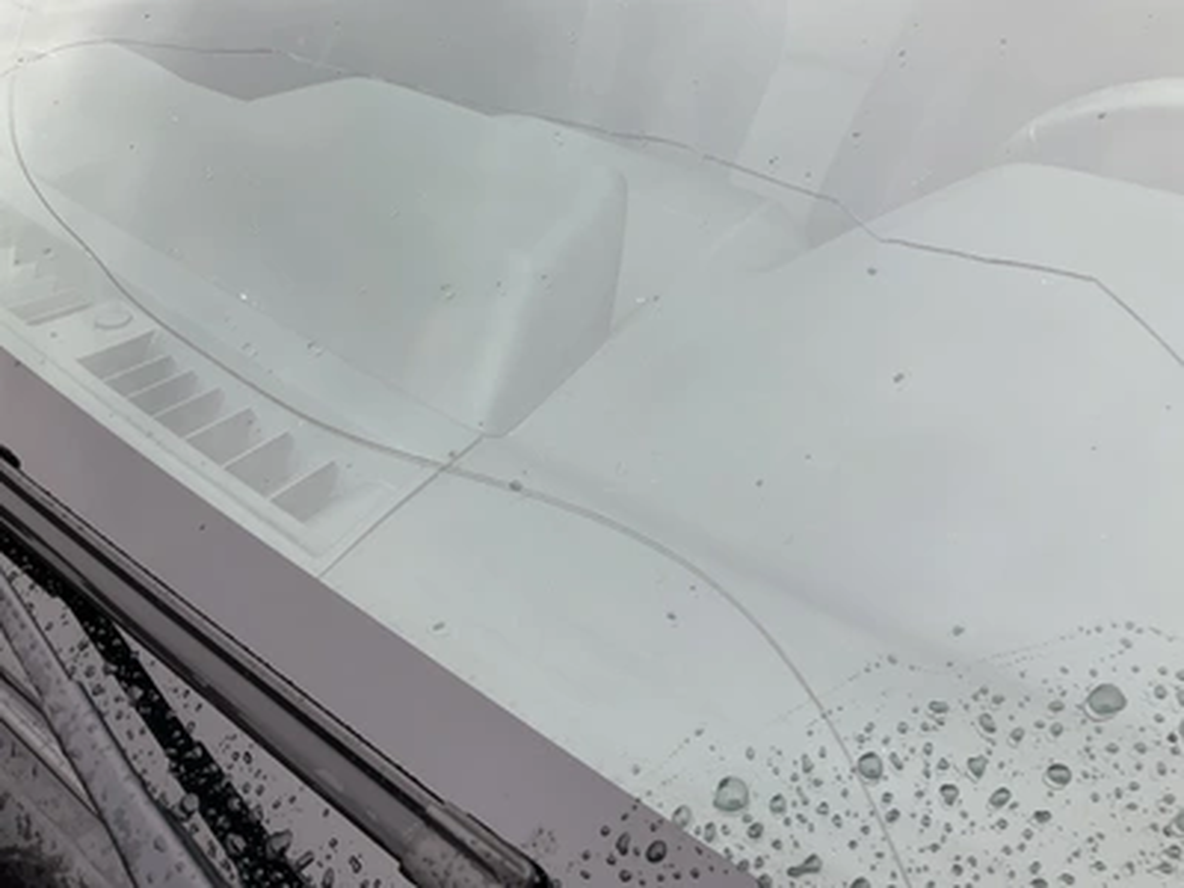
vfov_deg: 48.2
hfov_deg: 61.7
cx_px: 592
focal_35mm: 29
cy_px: 444
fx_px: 992
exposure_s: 1/197
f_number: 1.8
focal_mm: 3
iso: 20
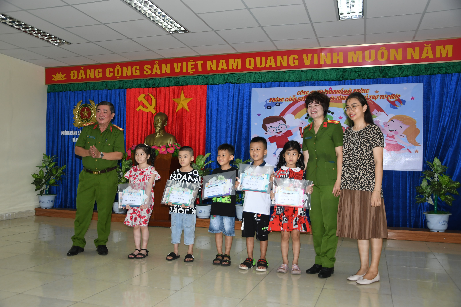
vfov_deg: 40.0
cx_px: 230
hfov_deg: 57.2
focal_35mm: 33
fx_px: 423
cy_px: 154
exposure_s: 1/200
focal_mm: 22
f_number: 4
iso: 500
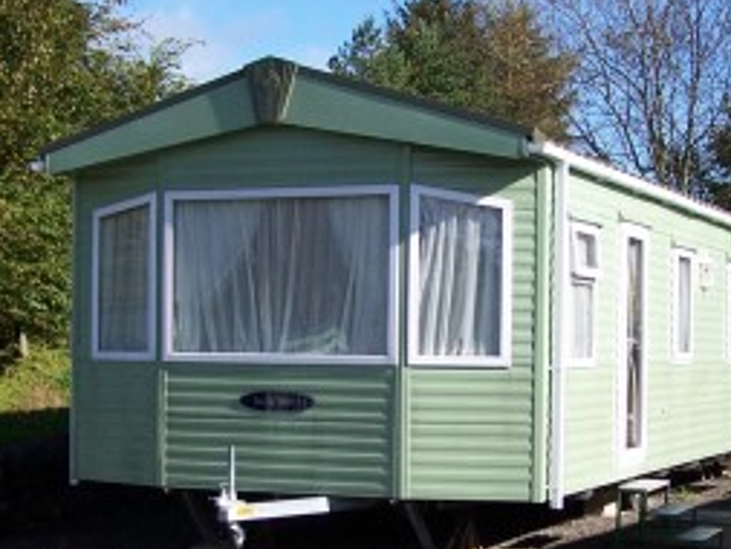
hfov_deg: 25.3
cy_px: 361
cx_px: 422
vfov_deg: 19.1
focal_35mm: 77
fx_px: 1627
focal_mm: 6.3
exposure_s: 1/1000
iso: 80
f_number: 2.8
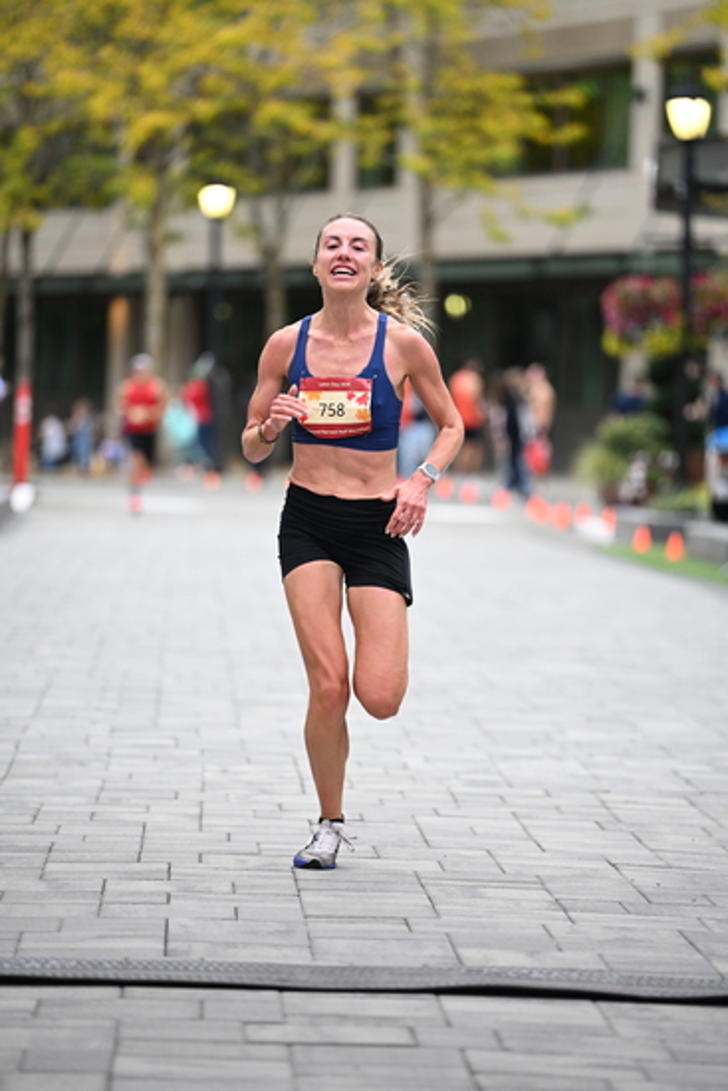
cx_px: 364
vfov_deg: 12.8
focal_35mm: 160
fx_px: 4850
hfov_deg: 8.6
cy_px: 546
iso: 1600
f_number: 2.8
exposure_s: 1/1000
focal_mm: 160
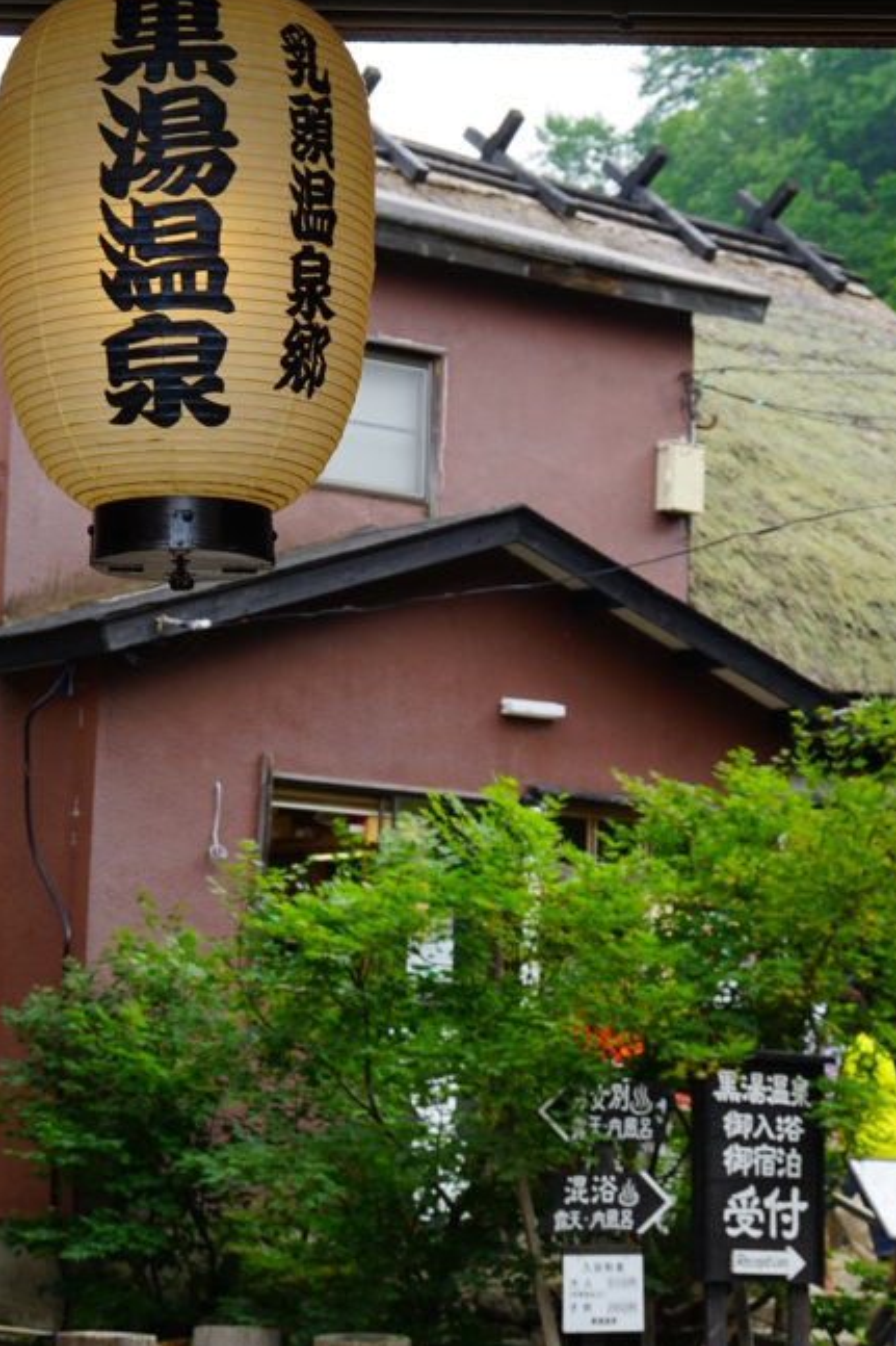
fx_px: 3511
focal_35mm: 94
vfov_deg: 21.7
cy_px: 676
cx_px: 384
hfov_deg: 14.5
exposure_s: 1/100
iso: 100
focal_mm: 51
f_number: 7.1
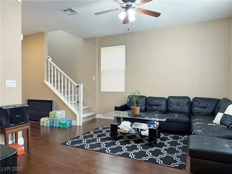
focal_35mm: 24
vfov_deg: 56.8
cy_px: 87
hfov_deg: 71.6
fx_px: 161
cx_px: 116
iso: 250
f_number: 1.78
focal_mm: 6.76
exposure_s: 1/60
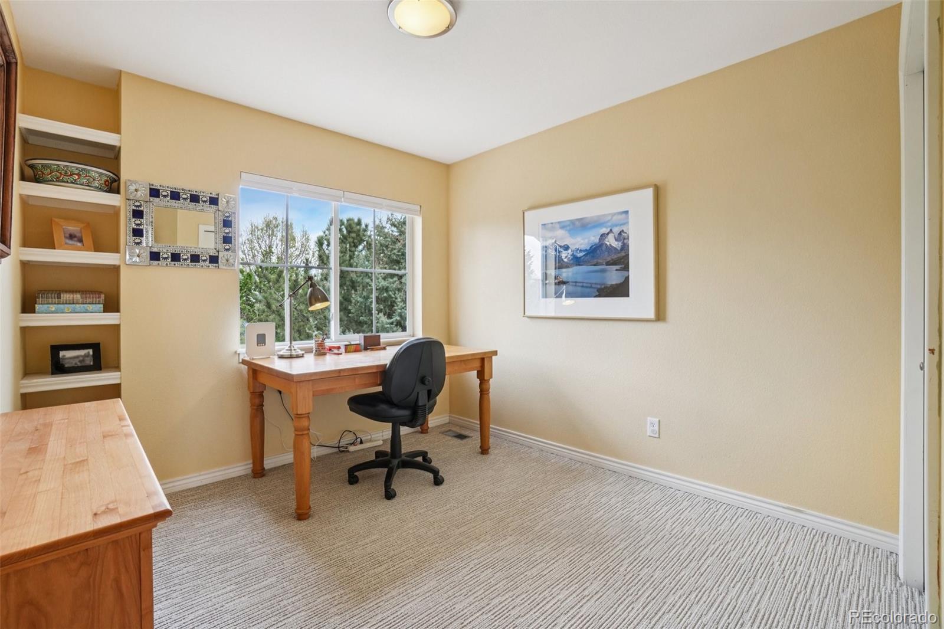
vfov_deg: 77.3
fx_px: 393
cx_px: 472
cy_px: 314
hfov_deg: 100.4
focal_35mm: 15
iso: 400
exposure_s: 1/50
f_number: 8
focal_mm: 10
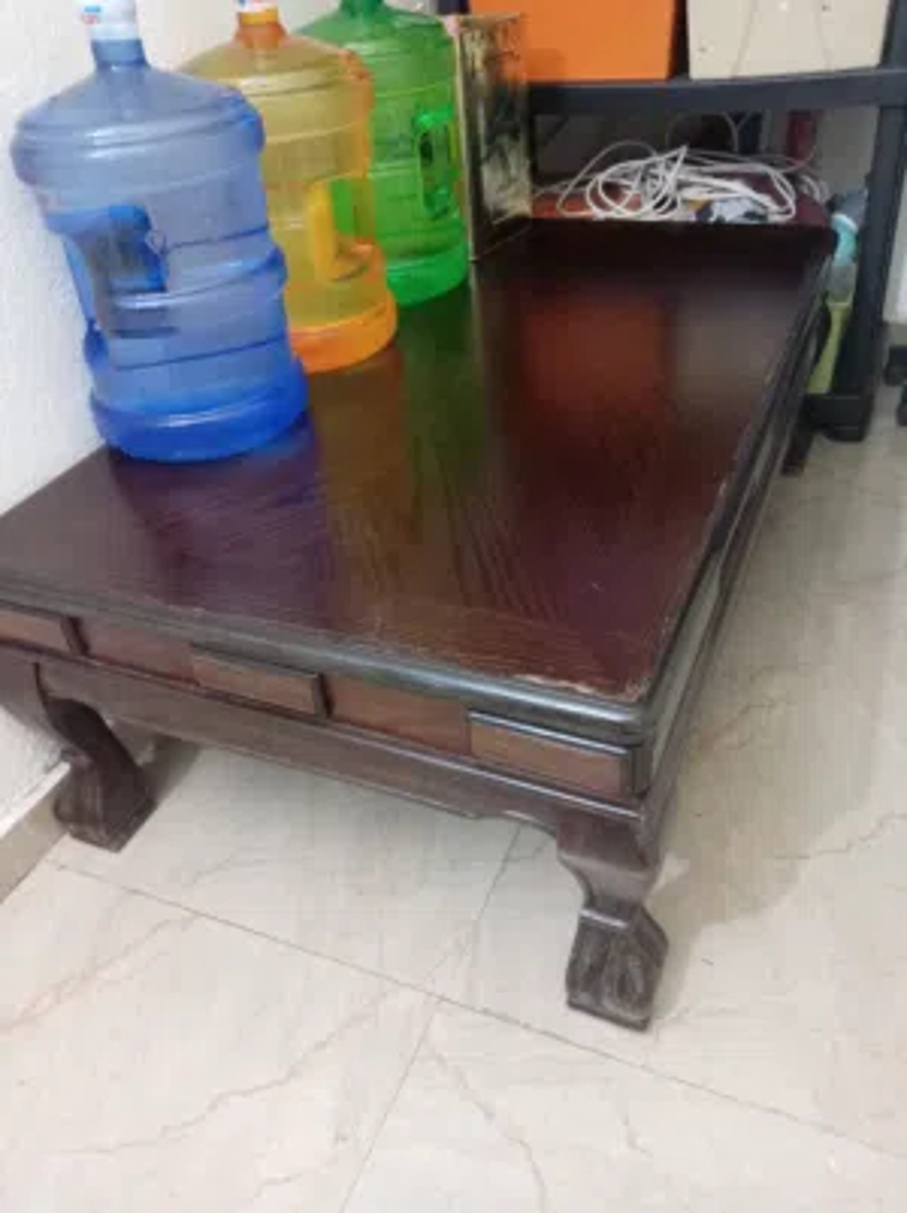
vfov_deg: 65.4
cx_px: 454
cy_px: 606
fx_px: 945
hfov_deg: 51.3
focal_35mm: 27
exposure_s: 1/16.7
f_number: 1.8
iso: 1791
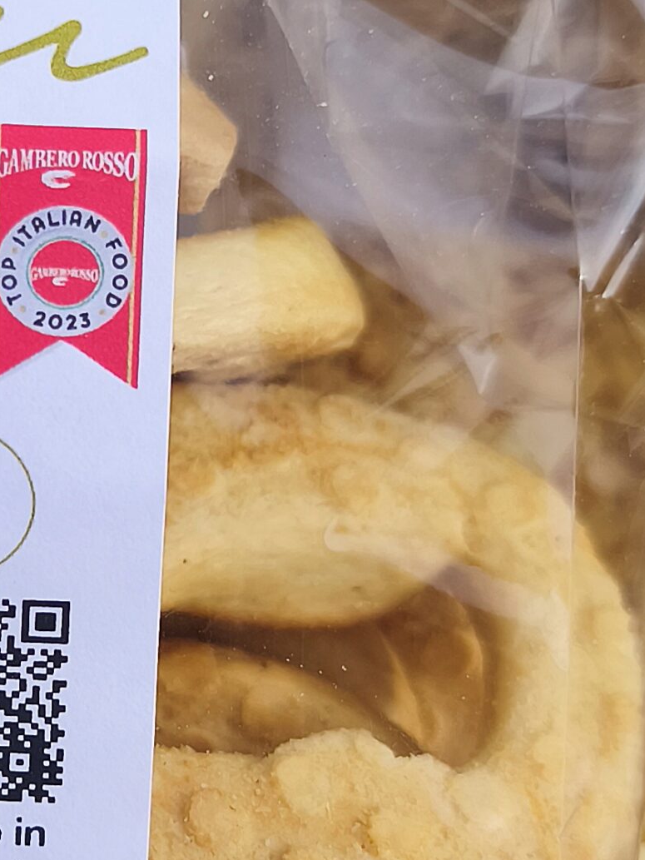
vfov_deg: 32.9
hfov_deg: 23.3
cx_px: -149
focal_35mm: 57
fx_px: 1416
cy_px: 679
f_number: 1.65
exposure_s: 1/1101
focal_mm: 6.18
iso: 50
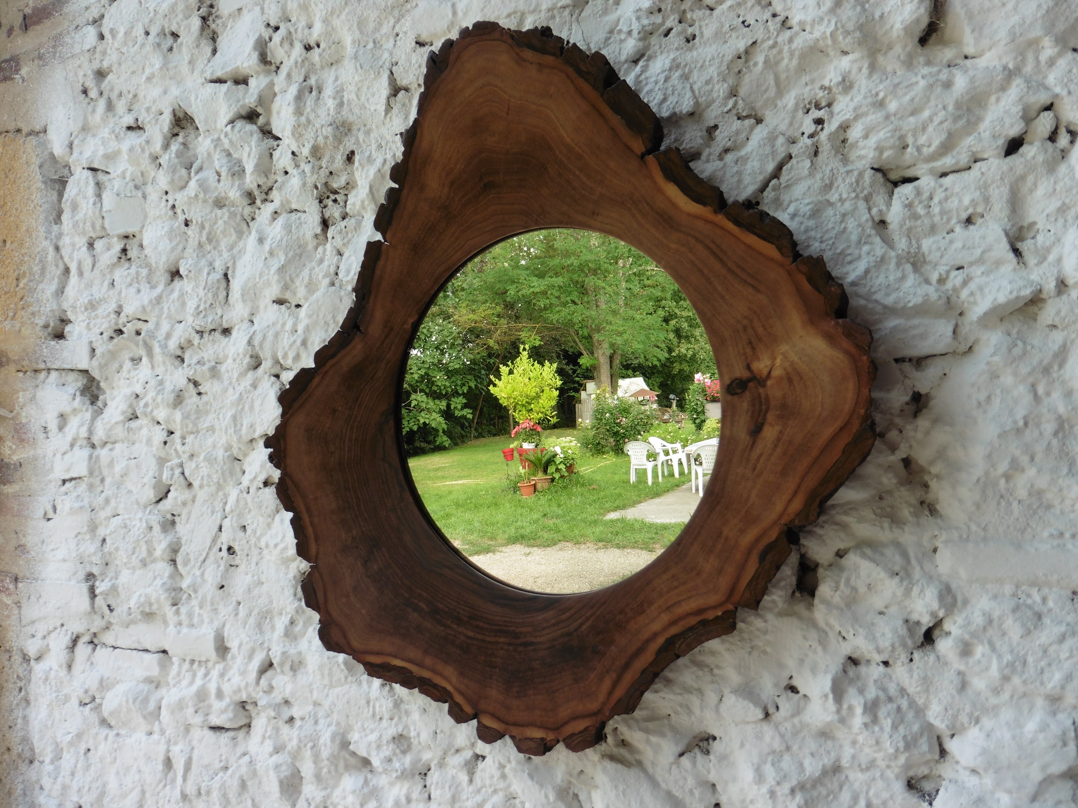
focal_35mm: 24
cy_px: 404
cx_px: 539
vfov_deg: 56.8
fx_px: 747
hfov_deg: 71.6
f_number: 4
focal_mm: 4.3
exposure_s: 1/100
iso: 100
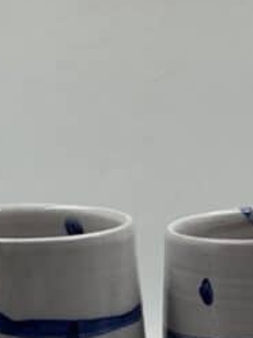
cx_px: 170
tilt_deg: -16.2
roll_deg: -0.2
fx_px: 1510
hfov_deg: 9.6
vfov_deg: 12.6
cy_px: 343
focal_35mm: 155
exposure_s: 1/619
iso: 64
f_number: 1.78
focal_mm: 6.86
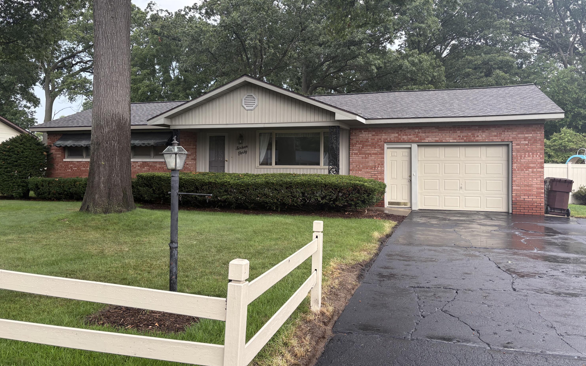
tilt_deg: +2.2
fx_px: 447
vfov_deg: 44.5
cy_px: 162
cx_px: 294
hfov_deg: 66.5
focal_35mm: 28
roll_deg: +0.3
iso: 80
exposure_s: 1/200
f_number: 1.6
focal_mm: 5.96
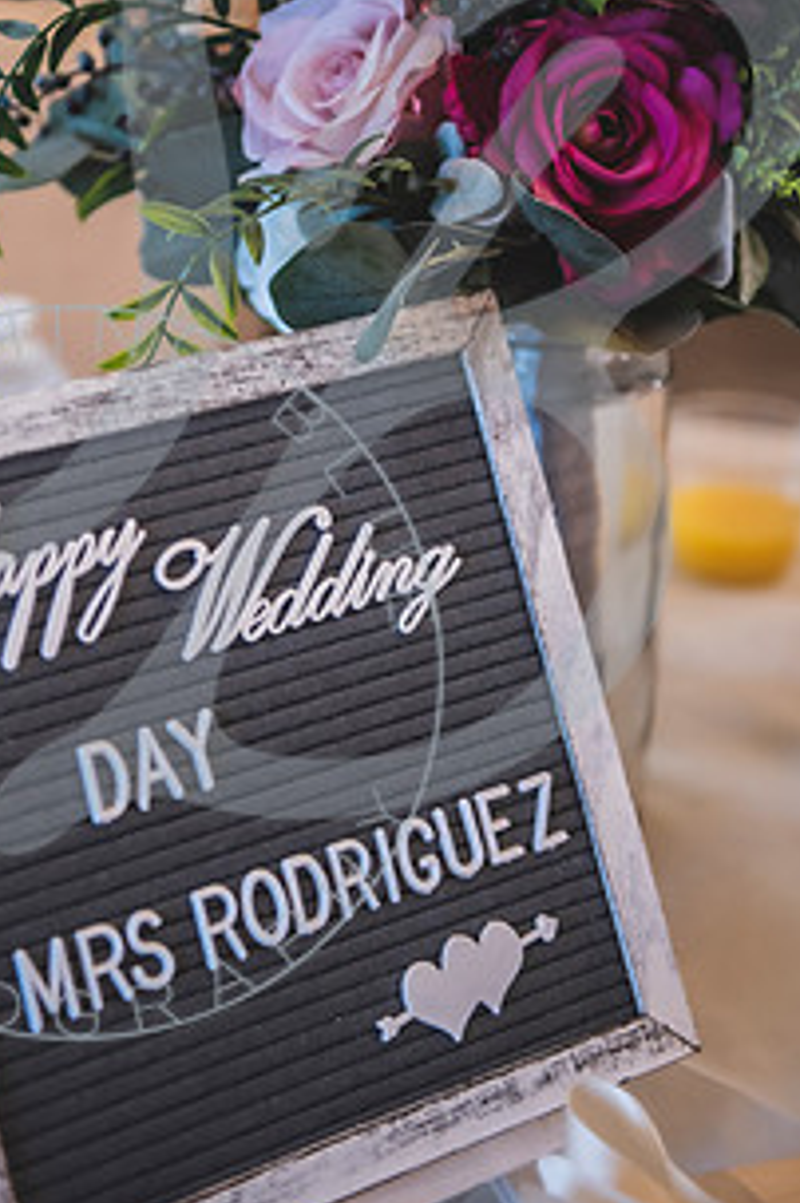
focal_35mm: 83
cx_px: 253
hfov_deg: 16.4
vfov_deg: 24.3
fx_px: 2773
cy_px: 372
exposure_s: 1/125
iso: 1000
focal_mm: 56
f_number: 2.8
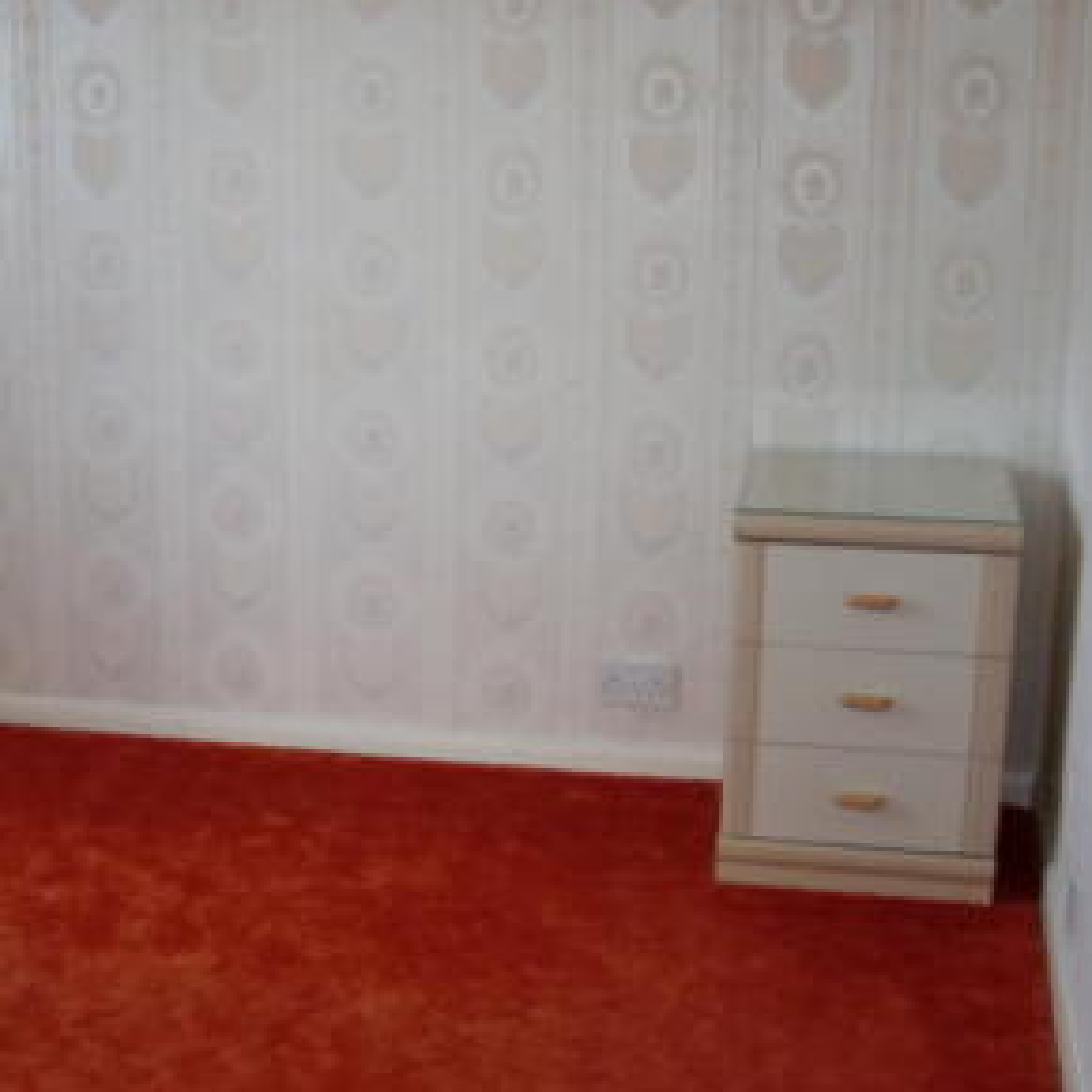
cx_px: 134
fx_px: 2284
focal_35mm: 64
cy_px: 570
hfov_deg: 26.1
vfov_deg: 26.9
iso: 250
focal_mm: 6.3
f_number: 2.8
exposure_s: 1/60
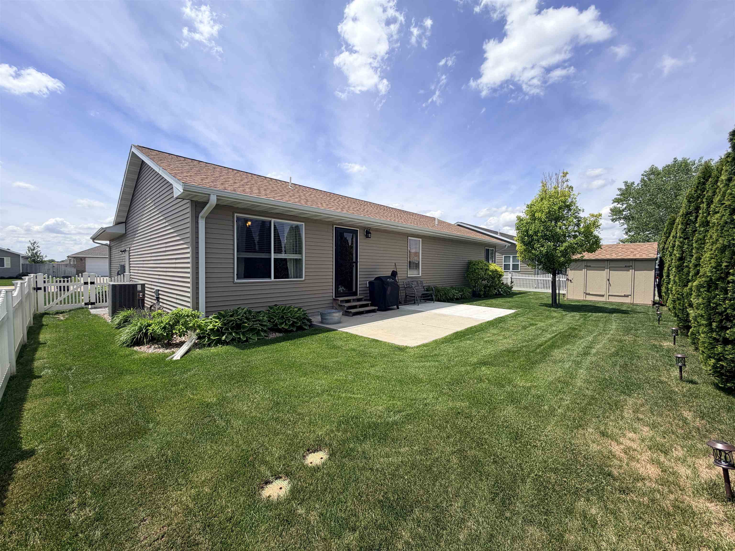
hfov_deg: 102.1
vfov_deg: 85.7
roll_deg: -0.3
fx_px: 297
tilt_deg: -2.7
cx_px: 368
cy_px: 276
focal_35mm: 14
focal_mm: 2.22
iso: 20
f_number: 2.2
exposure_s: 1/970
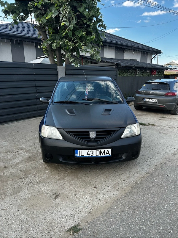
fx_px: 178
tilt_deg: -12.1
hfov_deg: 53.1
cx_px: 89
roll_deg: +1.6
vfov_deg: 67.3
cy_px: 119
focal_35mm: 26
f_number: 1.5
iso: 50
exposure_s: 1/611
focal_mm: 5.7
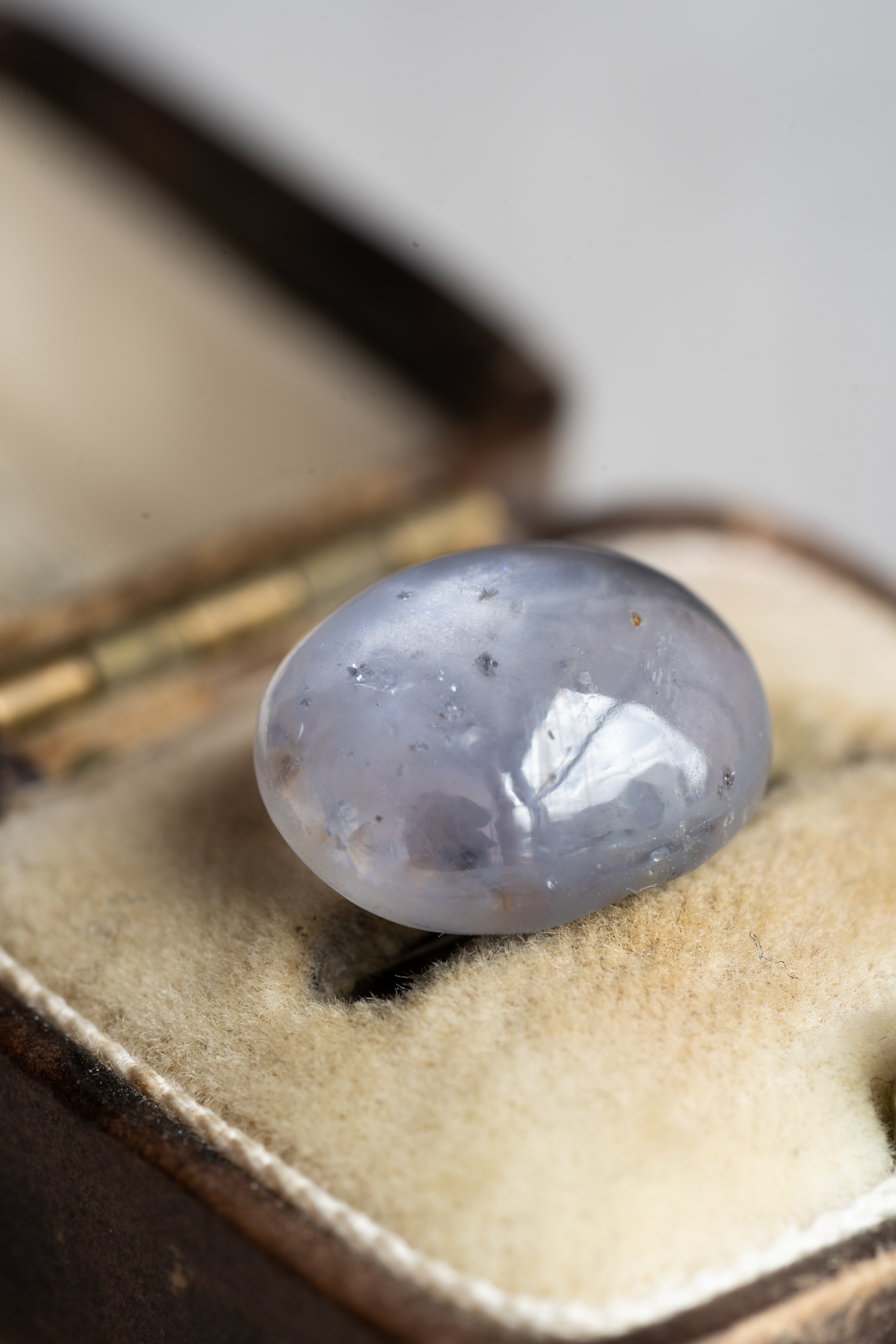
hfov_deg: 15.2
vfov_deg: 22.6
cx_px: 448
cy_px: 672
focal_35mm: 90
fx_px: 3360
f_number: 8
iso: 100
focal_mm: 90
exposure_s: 1/10
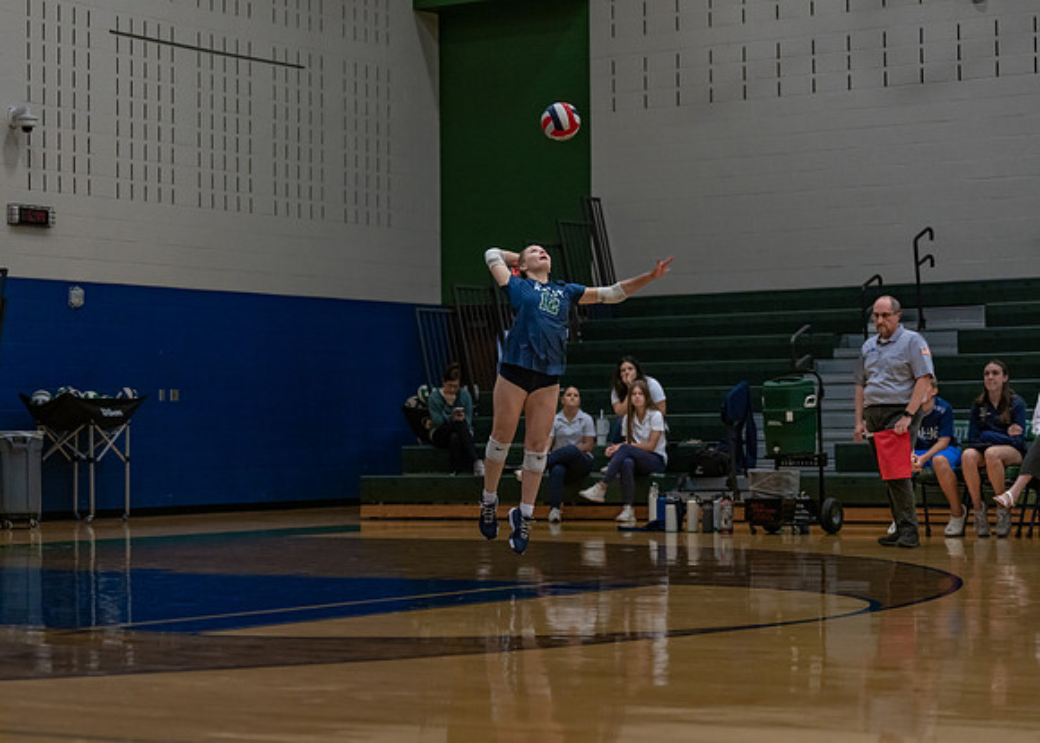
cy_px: 372
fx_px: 2537
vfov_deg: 16.6
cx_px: 520
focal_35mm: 86
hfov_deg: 23.2
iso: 2500
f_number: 2.8
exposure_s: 1/1000
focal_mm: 82
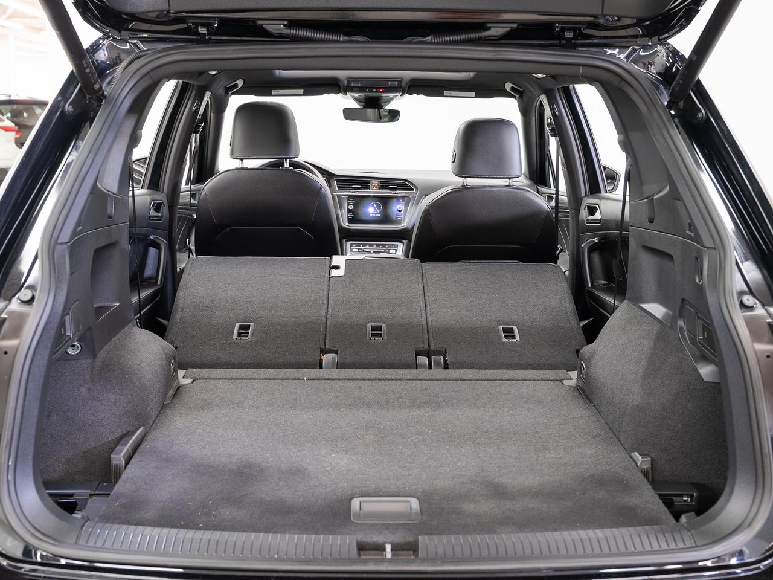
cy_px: 288
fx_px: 1002
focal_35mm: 45
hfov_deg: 42.2
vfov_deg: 32.3
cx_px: 389
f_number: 5.6
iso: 100
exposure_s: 1/2
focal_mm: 40.8
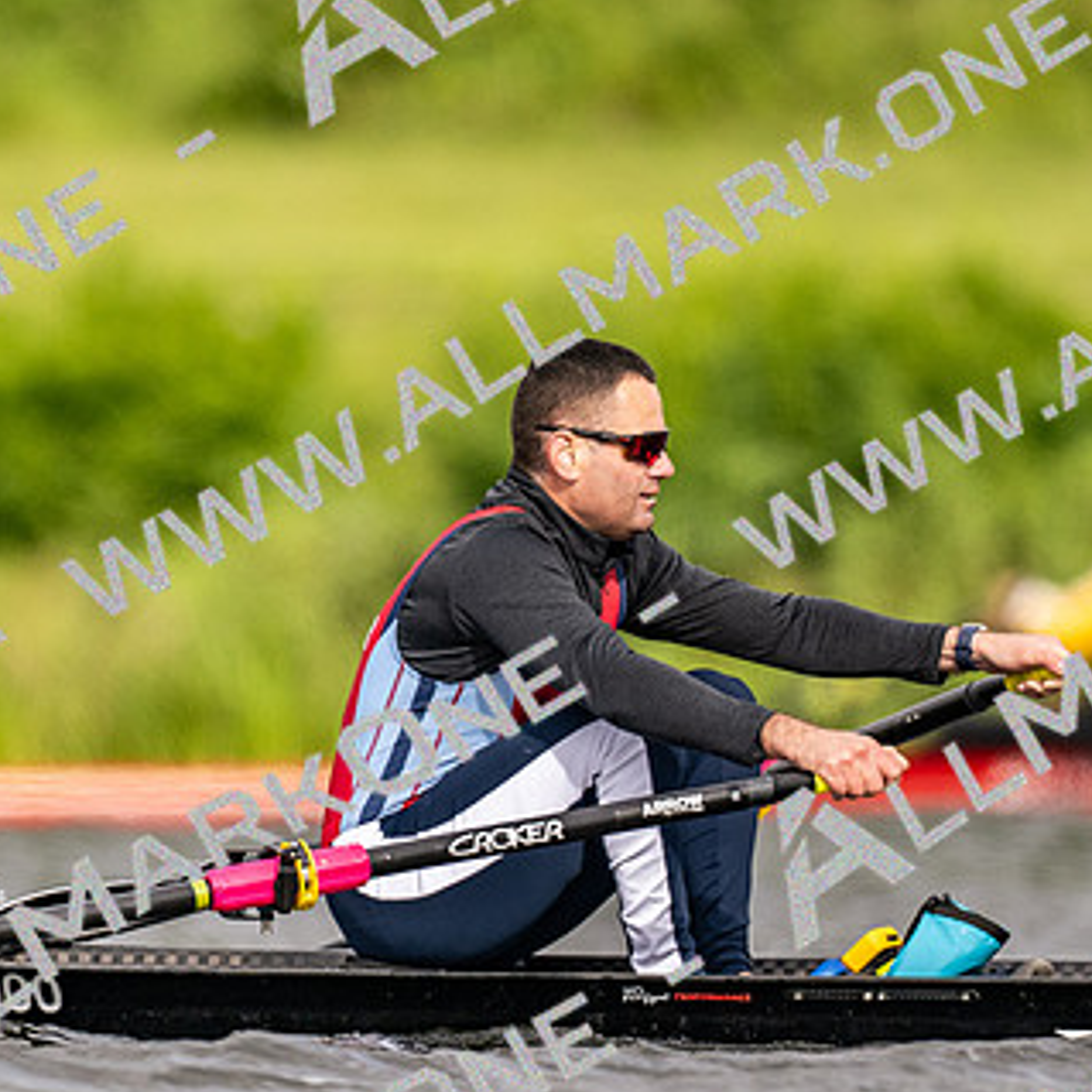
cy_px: 626
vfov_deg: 1.3
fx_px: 49681
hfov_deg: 1.3
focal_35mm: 1392
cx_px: 483
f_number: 4
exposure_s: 1/2500
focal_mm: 600
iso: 500
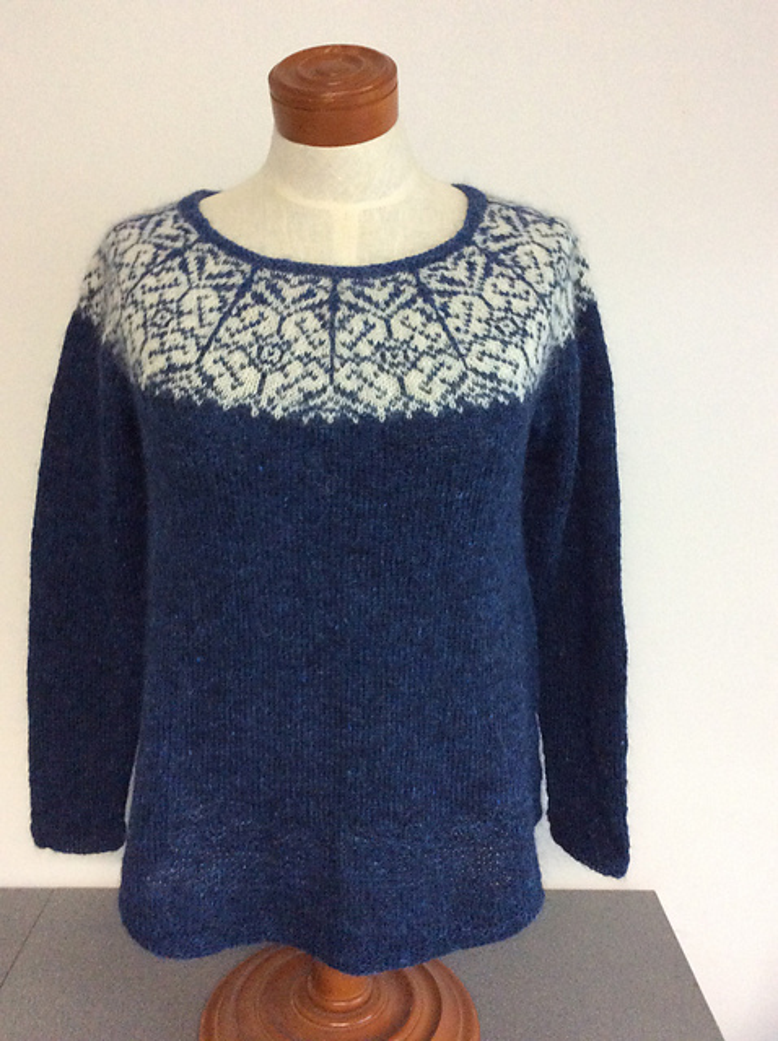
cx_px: 389
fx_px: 962
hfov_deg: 44.1
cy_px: 520
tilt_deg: -14.0
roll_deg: -0.9
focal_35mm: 32
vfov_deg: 56.9
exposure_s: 1/15
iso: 320
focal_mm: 3.3
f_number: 2.4
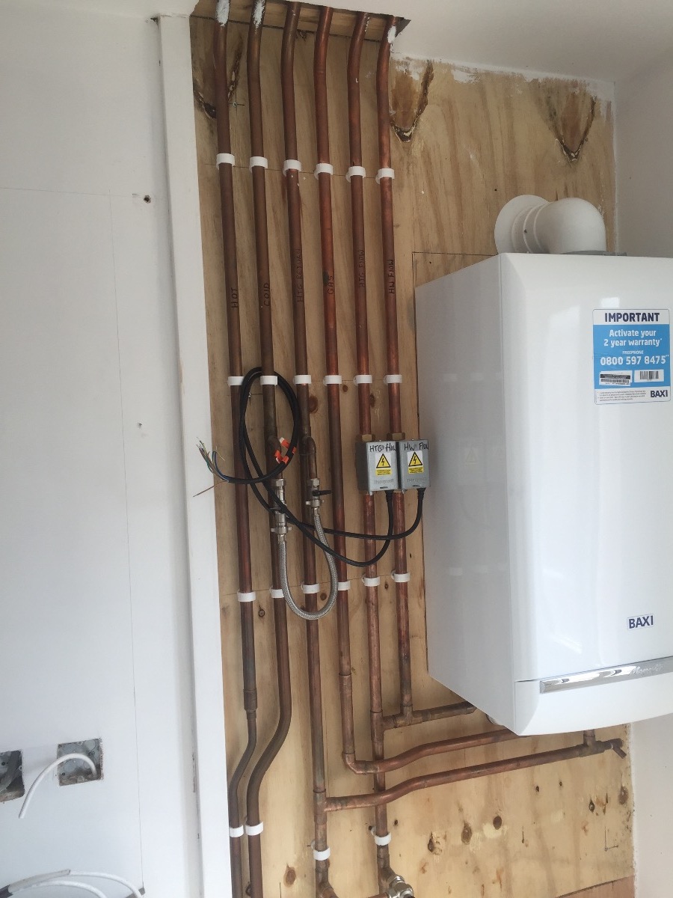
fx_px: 752
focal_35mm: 29
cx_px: 336
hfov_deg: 48.2
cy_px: 449
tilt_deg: -1.2
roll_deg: +2.5
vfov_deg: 61.7
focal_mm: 4.15
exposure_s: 1/60
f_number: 2.2
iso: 32
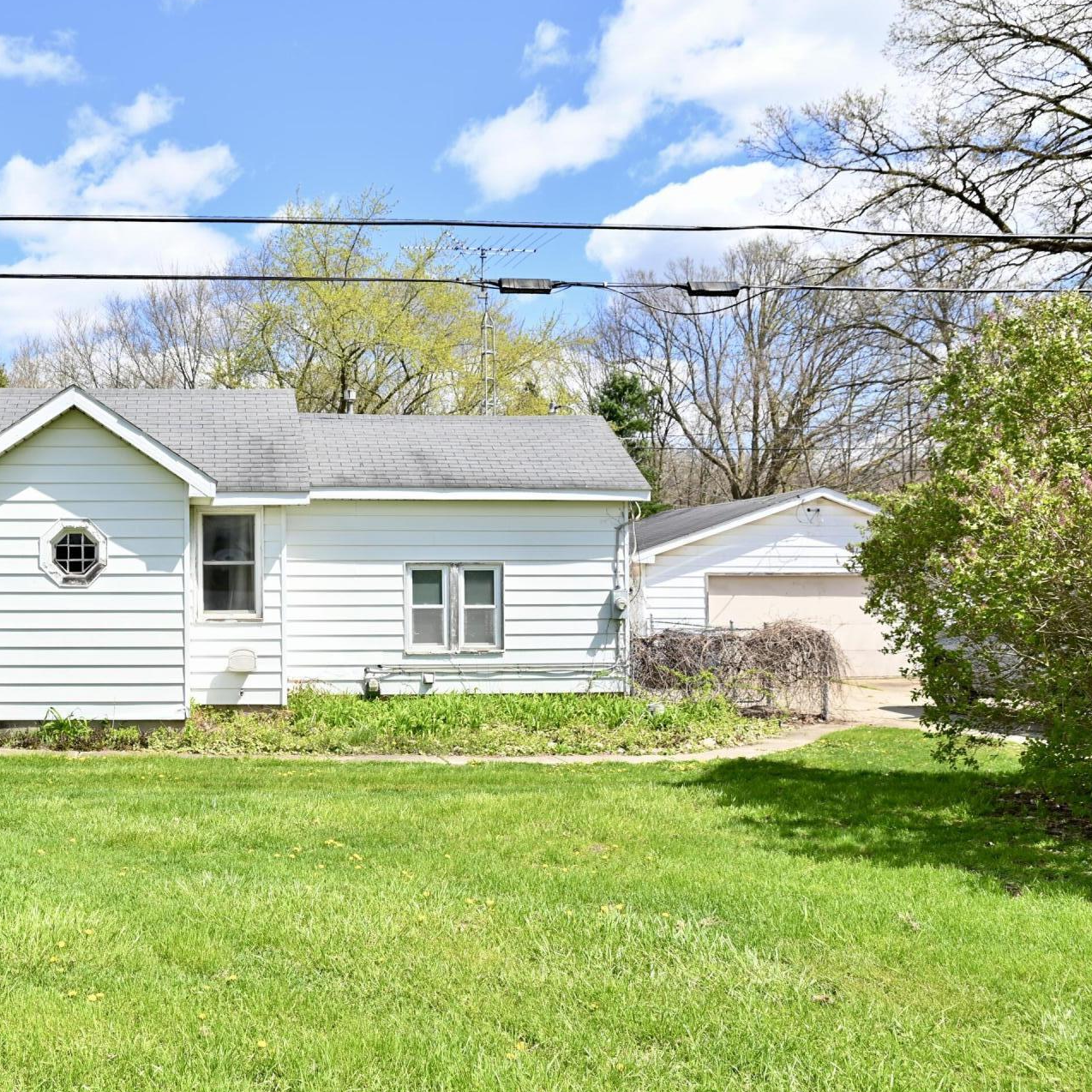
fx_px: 1142
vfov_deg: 51.1
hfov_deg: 48.8
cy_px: 533
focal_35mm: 32
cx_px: 251
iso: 100
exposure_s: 1/320
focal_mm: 24
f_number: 5
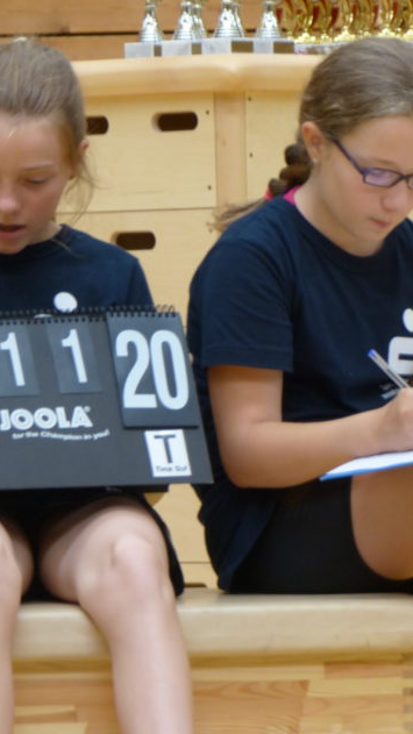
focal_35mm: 373
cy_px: 492
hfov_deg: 3.3
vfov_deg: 5.8
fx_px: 7261
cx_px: 136
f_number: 2.8
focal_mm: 37.9
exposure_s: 1/80
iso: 125
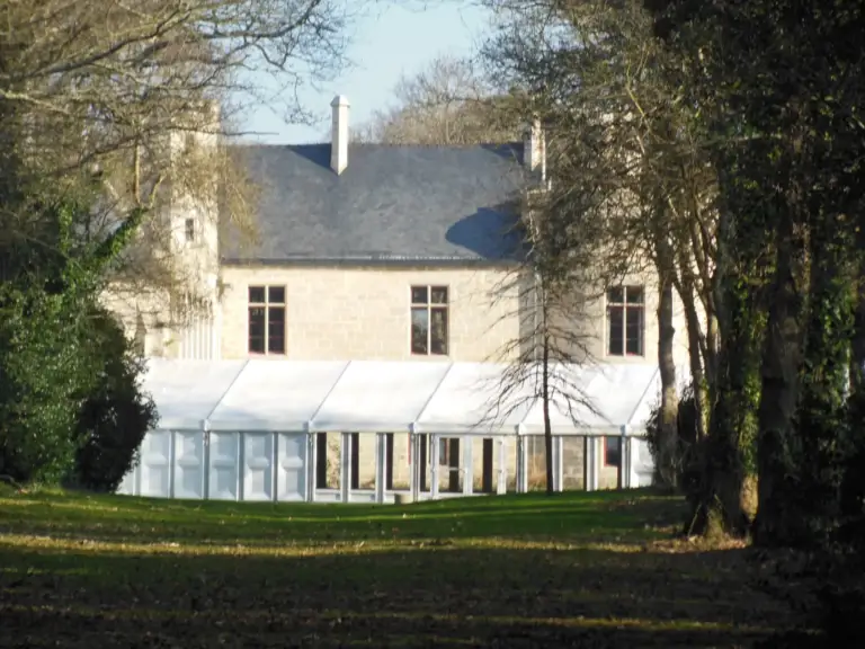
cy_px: 324
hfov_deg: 6.7
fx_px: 7347
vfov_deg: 5.1
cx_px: 432
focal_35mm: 294
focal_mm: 52.5
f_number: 5.8
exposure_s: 1/160
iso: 125
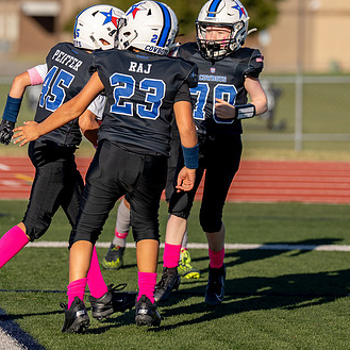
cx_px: 117
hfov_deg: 4.9
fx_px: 4084
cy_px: 90
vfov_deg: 4.9
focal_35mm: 357
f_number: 2.8
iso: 160
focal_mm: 154
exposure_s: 1/4000
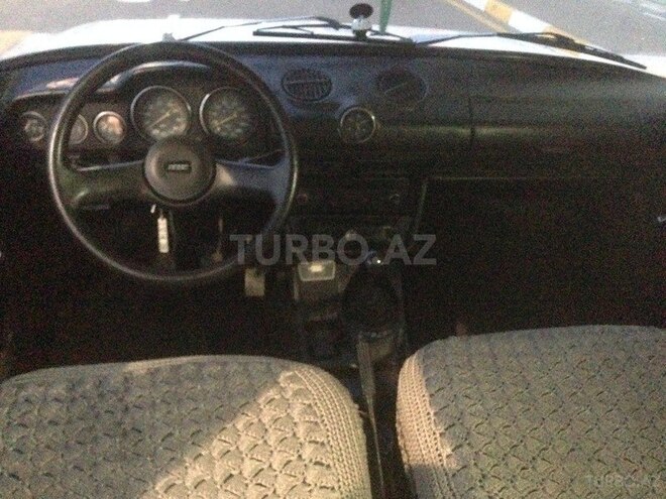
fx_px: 635
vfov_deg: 42.9
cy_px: 250
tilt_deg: -29.4
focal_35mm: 33
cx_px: 333
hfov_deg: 55.4
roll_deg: -1.0
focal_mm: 4.12
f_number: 2.4
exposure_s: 1/15
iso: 3200
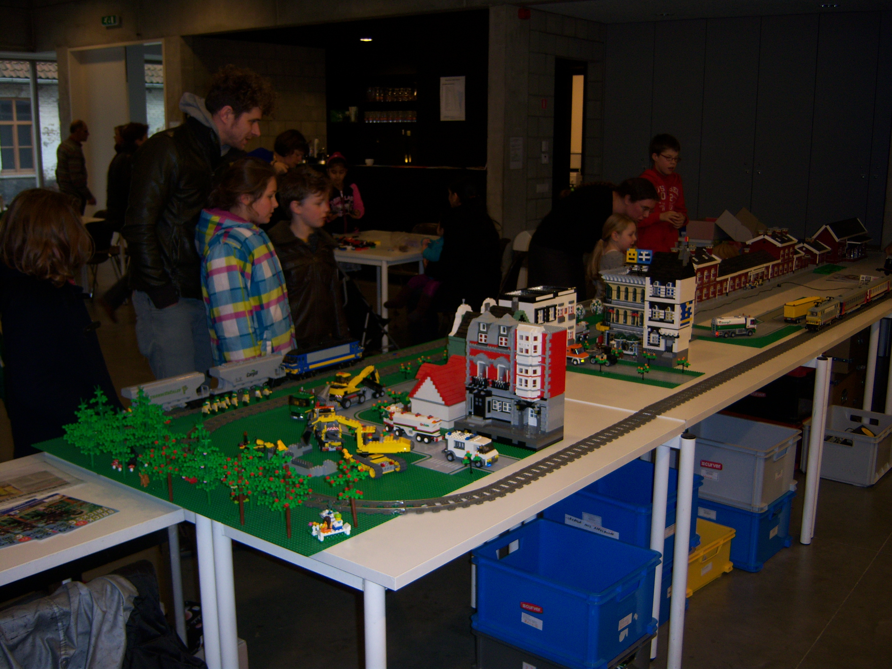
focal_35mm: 36
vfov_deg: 39.7
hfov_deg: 51.4
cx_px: 446
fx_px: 928
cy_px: 334
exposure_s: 1/60
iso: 80
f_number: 2.8
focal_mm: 7.5
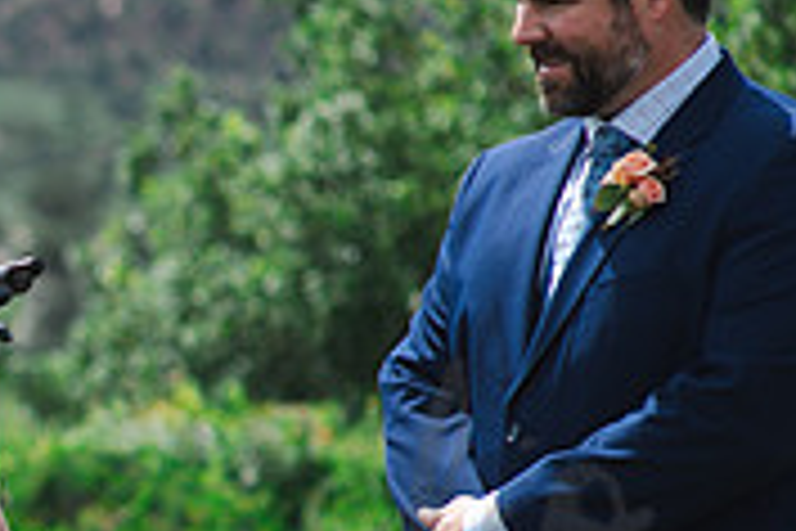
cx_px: -481
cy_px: 486
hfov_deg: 7.2
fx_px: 6169
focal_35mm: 279
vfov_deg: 4.9
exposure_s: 1/1600
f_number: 2.8
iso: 125
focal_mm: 85
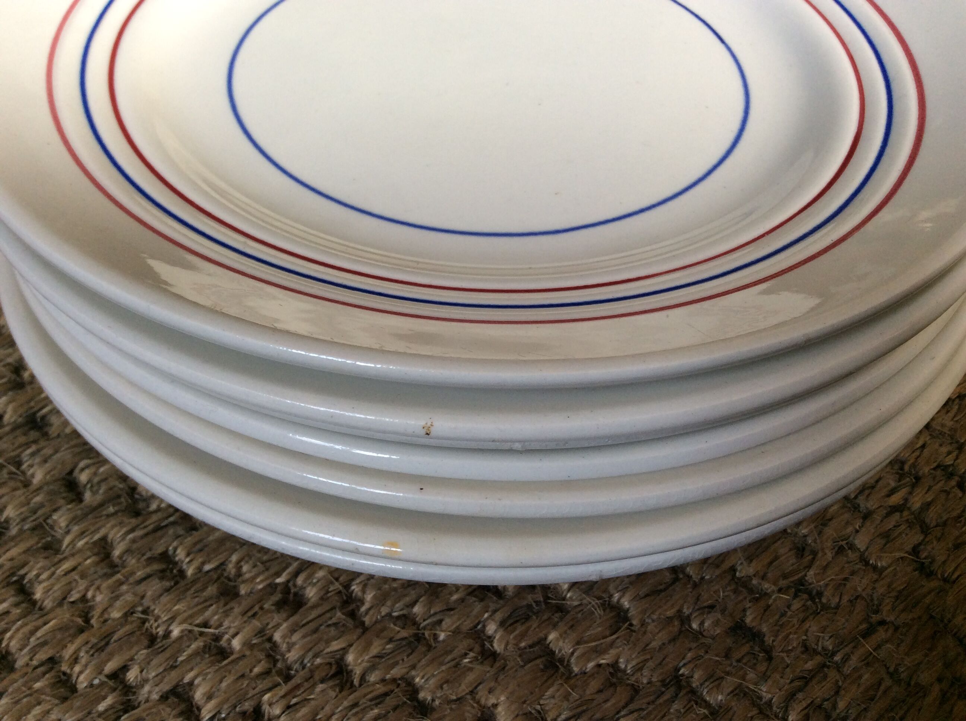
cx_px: 483
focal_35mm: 32
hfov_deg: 56.9
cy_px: 360
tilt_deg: -46.2
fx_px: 892
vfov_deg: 44.1
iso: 50
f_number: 2.4
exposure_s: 1/25
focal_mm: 3.3
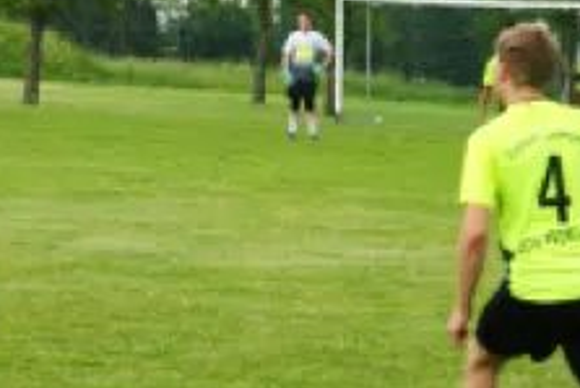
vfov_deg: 7.3
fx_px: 3031
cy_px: 271
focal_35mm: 188
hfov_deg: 10.9
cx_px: 207
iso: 100
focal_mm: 70
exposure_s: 1/80
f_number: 5.6
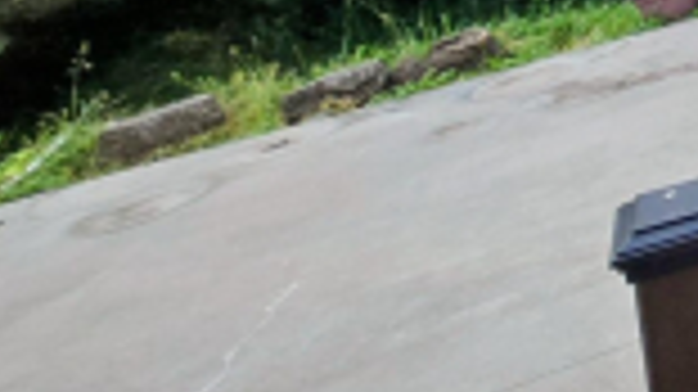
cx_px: 1434
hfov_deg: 18.7
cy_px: -378
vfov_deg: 15.8
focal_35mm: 61
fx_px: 1128
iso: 50
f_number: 2.2
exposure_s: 1/273
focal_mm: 2.2
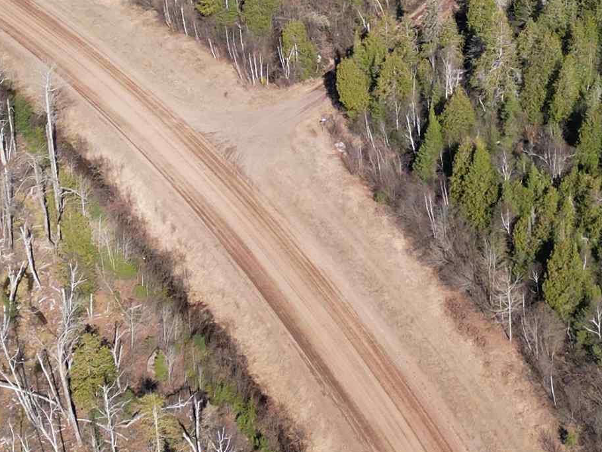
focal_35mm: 81
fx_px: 1409
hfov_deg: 24.0
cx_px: 417
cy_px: -238
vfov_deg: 16.5
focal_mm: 6.72
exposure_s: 1/320
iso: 150
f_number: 1.7
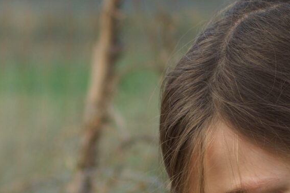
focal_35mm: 340
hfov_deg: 6.1
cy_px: 324
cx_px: 56
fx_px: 2739
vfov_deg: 4.0
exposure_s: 1/500
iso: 100
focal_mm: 50
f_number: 2.5
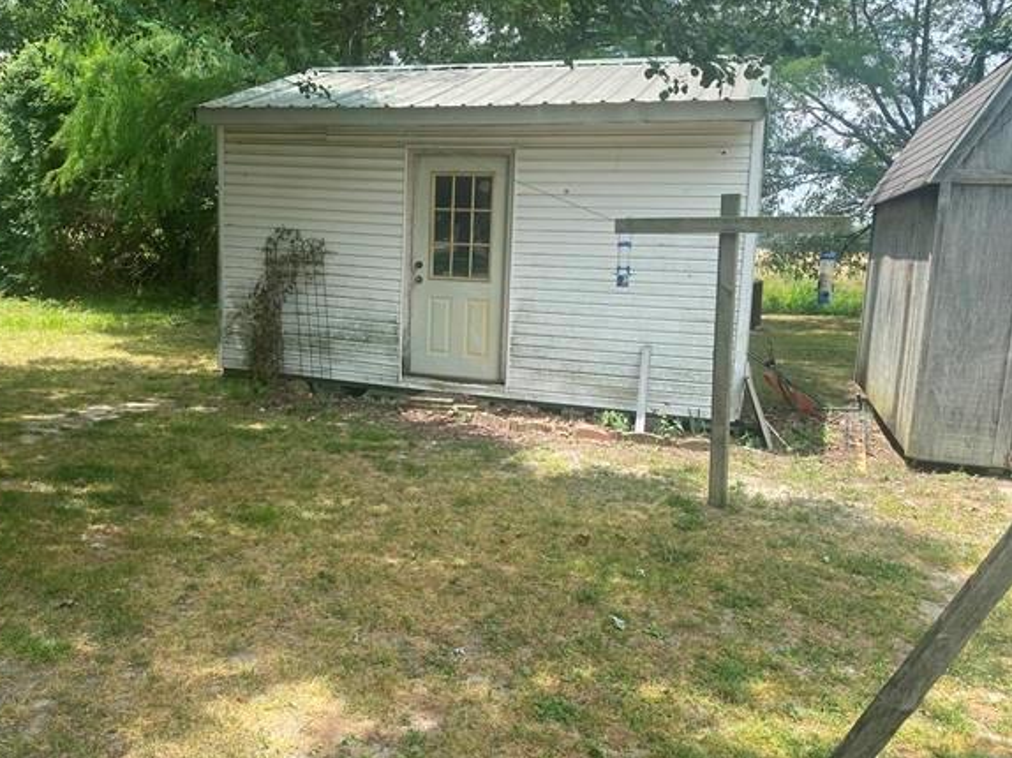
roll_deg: -2.3
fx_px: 847
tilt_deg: -7.4
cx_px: 453
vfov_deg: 48.2
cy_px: 365
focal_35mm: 29
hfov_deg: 61.5
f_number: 1.8
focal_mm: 4.25
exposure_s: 1/1063
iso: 32
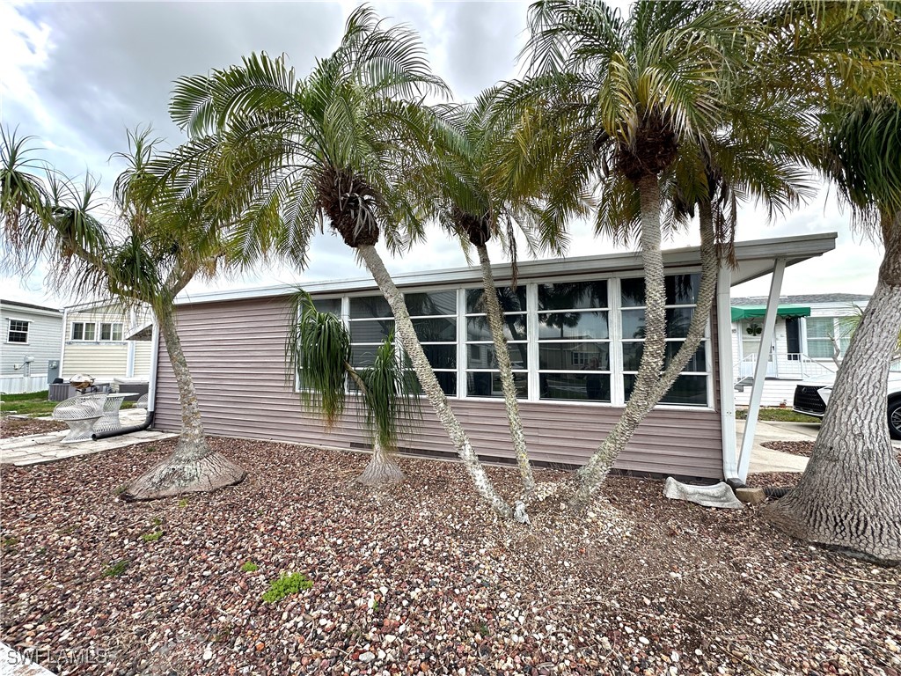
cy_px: 338
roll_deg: -0.1
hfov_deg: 102.1
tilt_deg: +4.3
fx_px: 364
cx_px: 450
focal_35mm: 14
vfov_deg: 85.7
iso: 40
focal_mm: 2.22
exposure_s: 1/277
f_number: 2.2
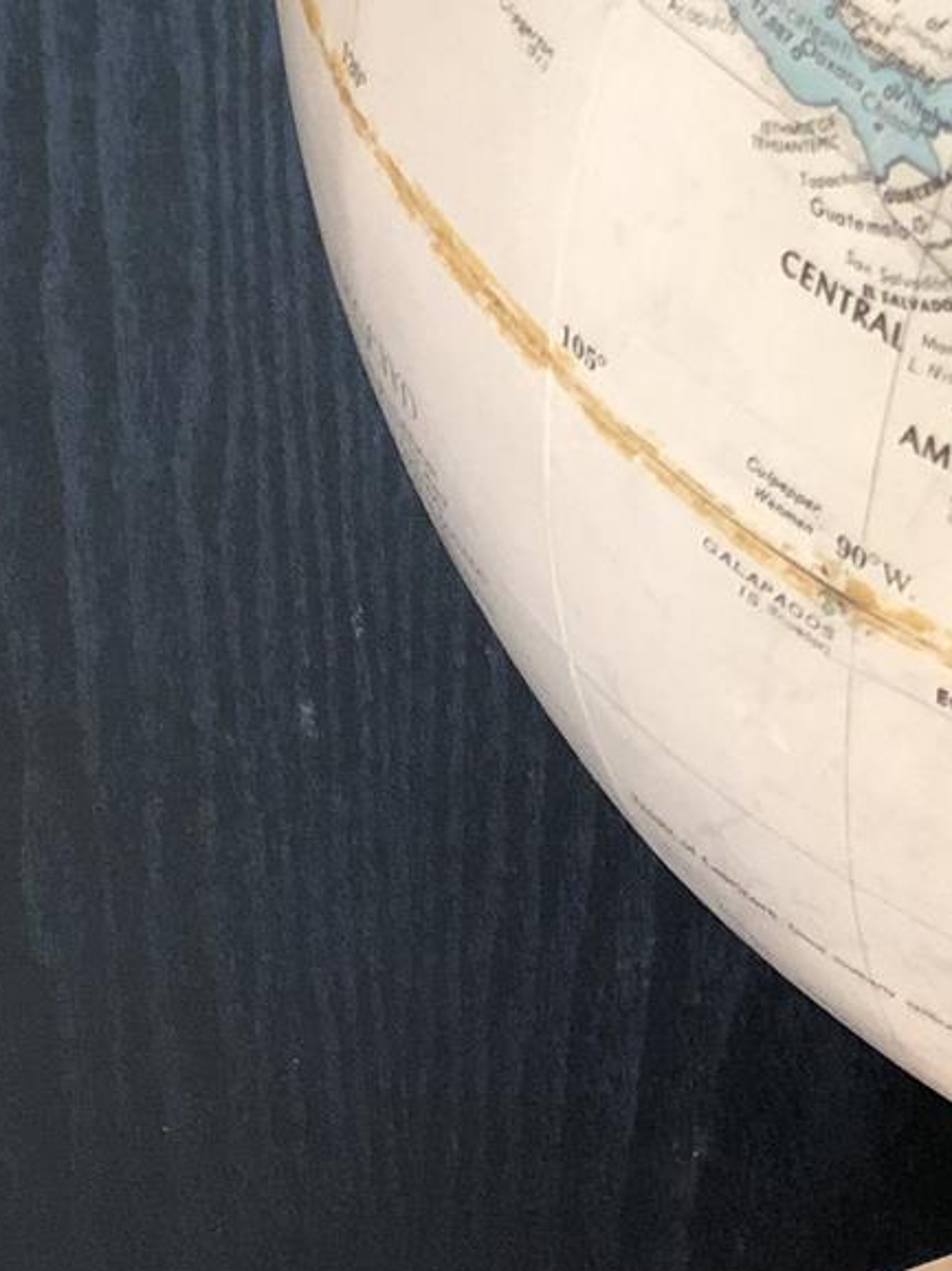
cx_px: 1148
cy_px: 1654
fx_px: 5284
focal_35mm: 144
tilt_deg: -76.1
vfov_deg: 13.2
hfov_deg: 10.1
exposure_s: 1/30
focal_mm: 6
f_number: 2.4
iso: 160
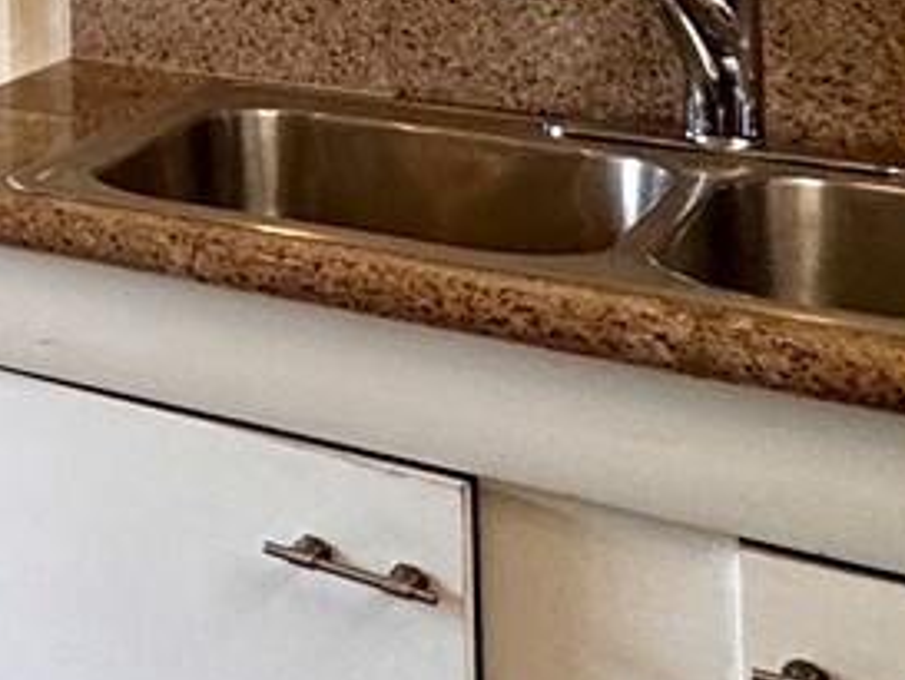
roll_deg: +1.3
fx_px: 2145
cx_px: -958
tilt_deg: -0.7
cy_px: -368
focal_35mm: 82
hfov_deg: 16.9
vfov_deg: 16.3
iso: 50
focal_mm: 2.22
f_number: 2.2
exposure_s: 1/120
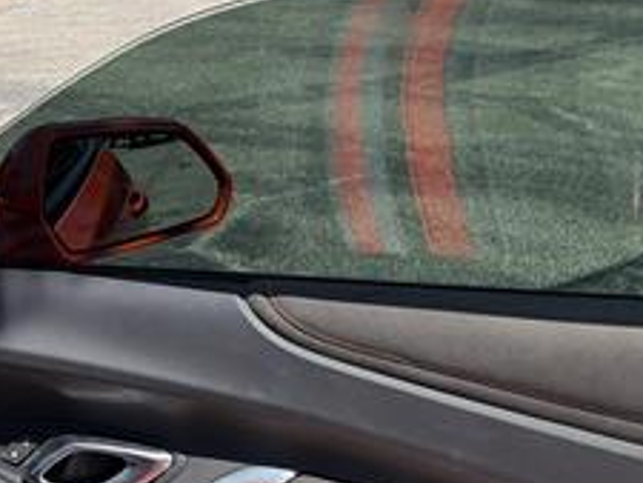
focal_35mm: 74
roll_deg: +1.3
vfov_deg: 19.4
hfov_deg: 25.7
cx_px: 534
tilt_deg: -26.0
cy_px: 472
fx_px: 1375
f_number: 1.6
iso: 50
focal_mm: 5.96
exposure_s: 1/1337
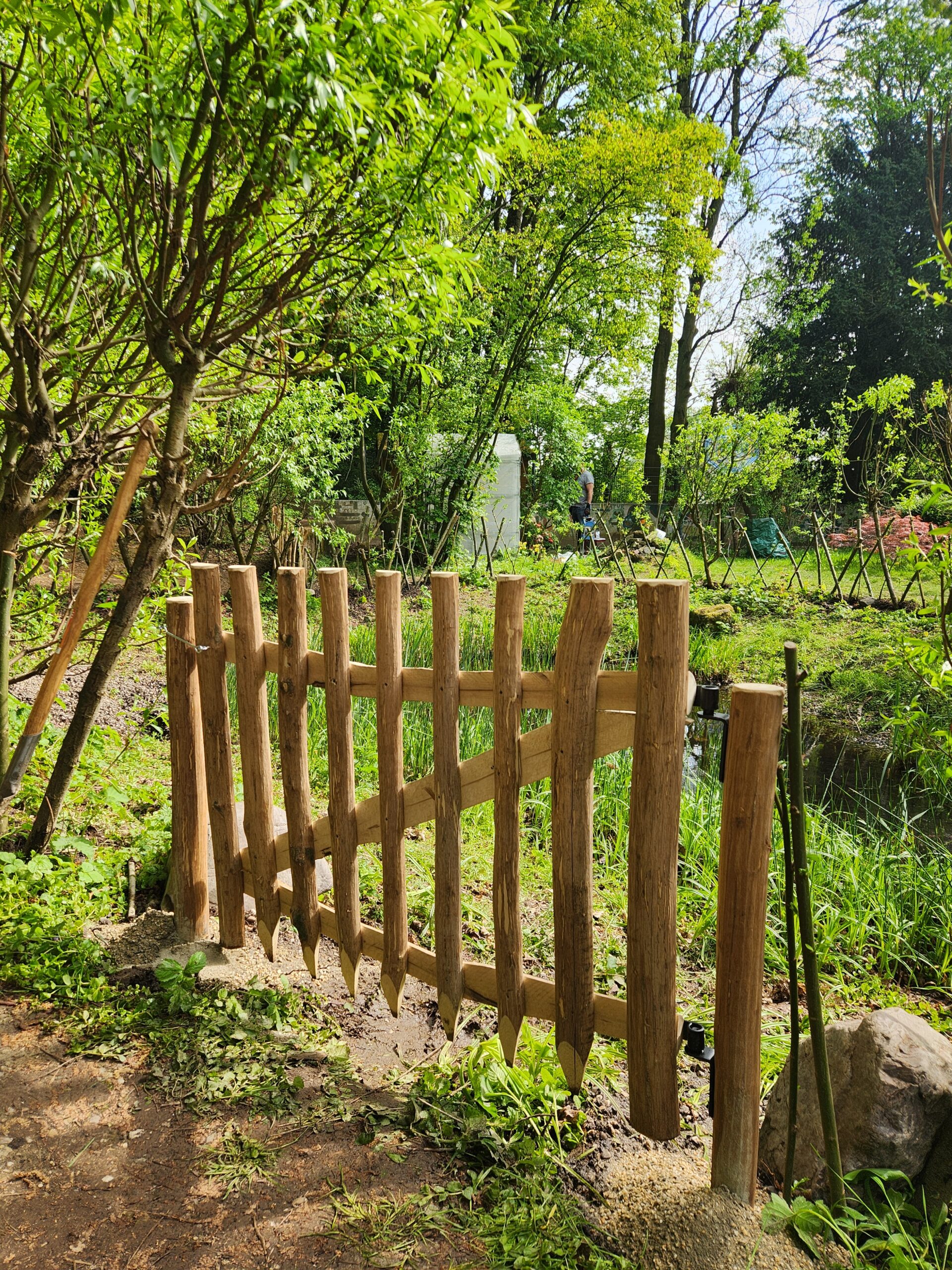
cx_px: 476
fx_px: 843
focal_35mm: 23
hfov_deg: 58.9
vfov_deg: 73.9
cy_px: 635
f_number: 1.8
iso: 20
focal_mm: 5.4
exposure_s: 1/455
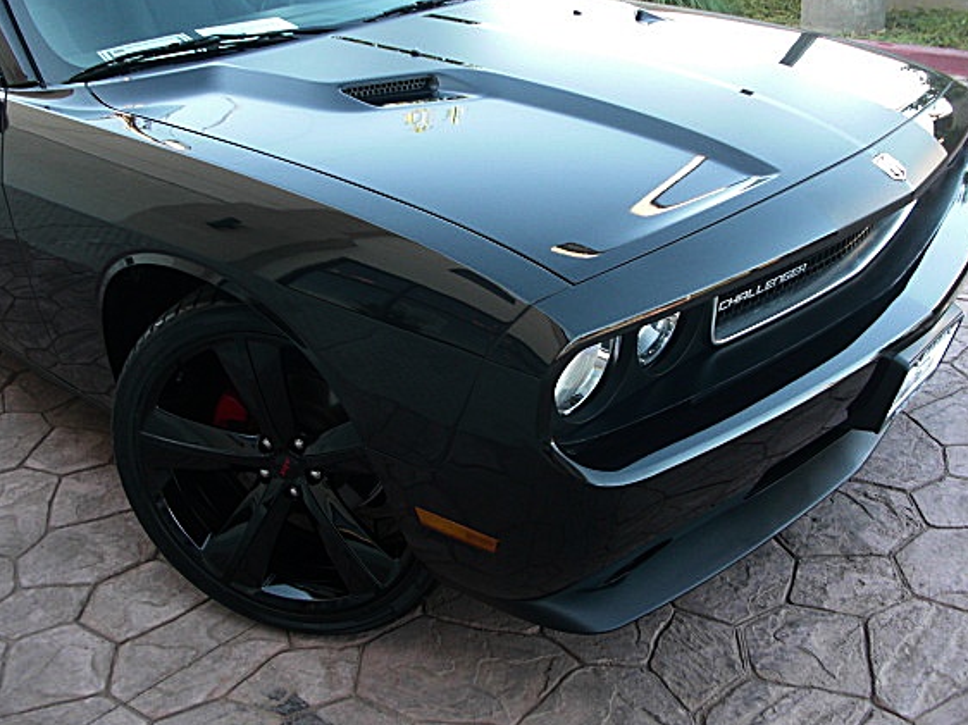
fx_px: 1146
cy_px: 325
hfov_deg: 45.8
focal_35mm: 41
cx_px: 482
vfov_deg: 35.1
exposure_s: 1/80
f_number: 2.8
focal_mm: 6.3
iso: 100
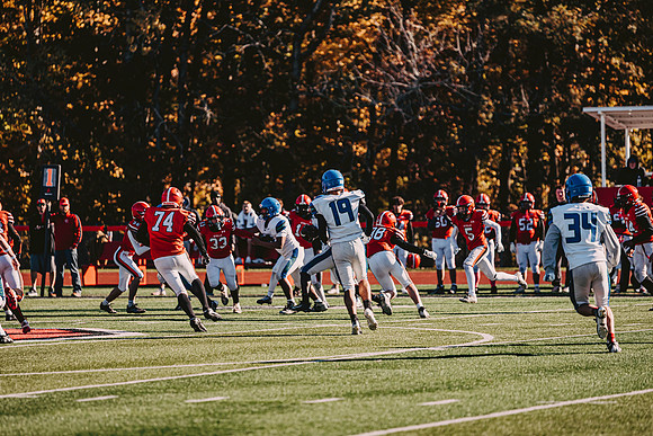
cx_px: 326
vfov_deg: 6.7
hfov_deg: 10.0
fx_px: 3743
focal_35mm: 206
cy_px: 218
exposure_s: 1/2000
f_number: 3.2
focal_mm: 200
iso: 250
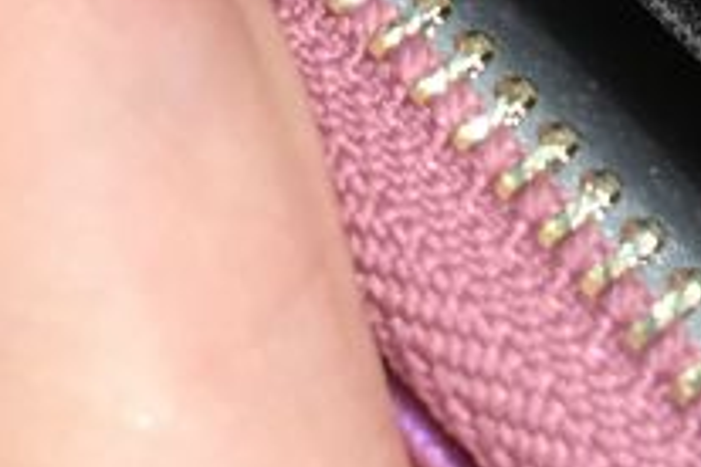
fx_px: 2843
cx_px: 715
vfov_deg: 8.9
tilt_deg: -67.4
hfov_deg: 13.8
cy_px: -467
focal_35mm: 146
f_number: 2.2
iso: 50
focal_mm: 4.15
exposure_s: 1/33
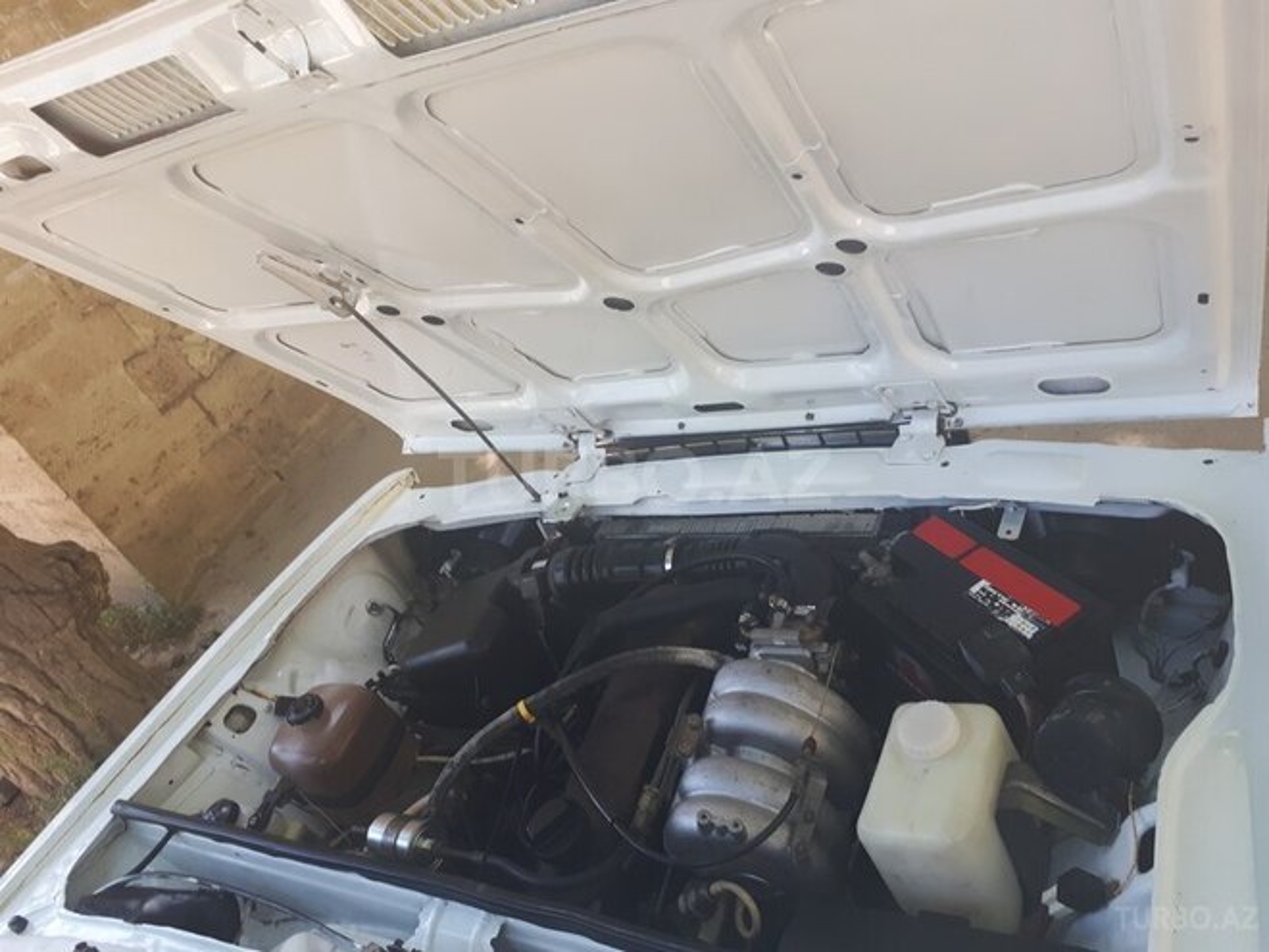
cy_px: 476
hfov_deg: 65.3
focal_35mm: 27
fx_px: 990
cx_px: 634
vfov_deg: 51.4
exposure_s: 1/100
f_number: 1.9
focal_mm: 3.6
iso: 50
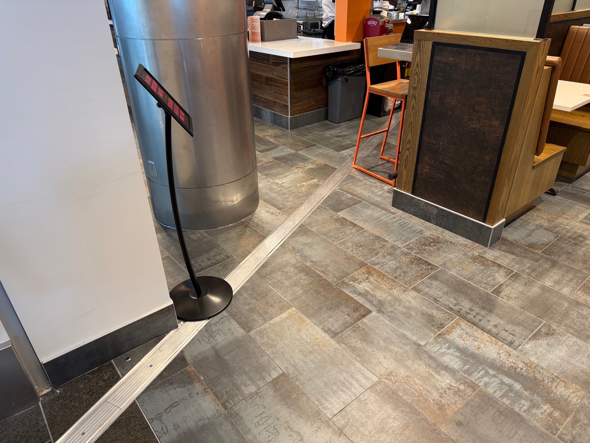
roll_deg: +0.1
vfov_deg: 56.8
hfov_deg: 71.6
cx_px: 295
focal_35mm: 24
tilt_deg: -29.8
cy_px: 222
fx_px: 409
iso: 160
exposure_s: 1/60
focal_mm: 6.76
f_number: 1.78
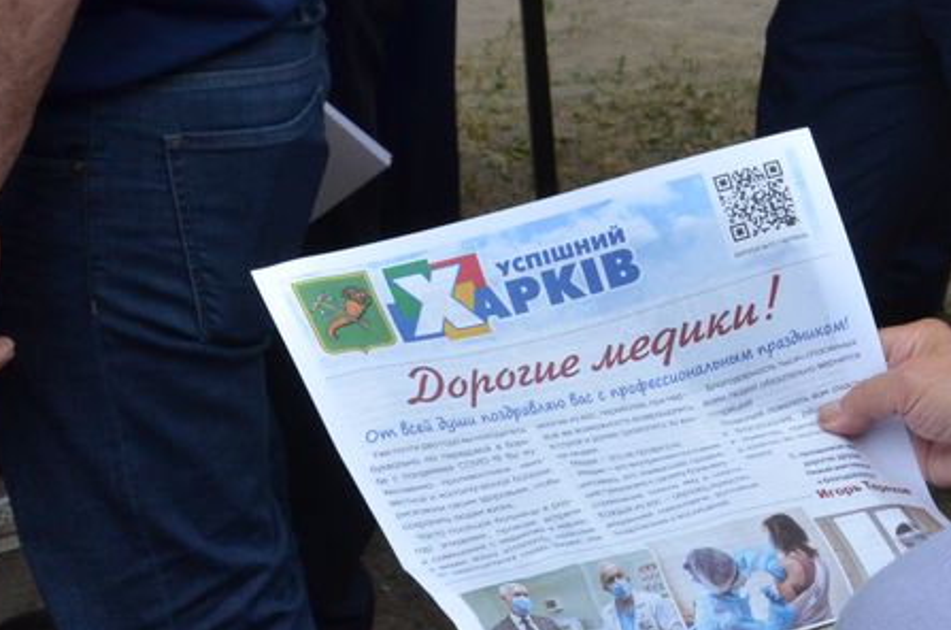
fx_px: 2598
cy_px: 225
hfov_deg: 19.5
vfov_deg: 13.8
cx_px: 1151
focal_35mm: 99
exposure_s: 1/320
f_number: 11
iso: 800
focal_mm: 21
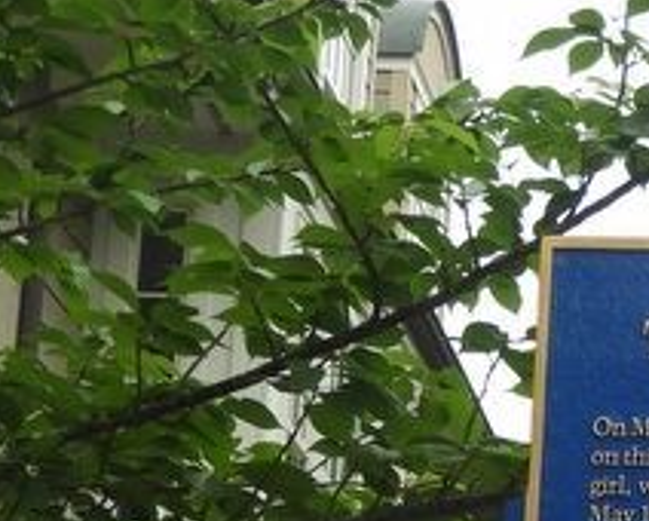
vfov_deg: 8.3
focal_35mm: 184
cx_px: 1145
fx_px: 3538
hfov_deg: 10.0
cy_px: 665
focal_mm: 9
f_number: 4
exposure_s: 1/160
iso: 100
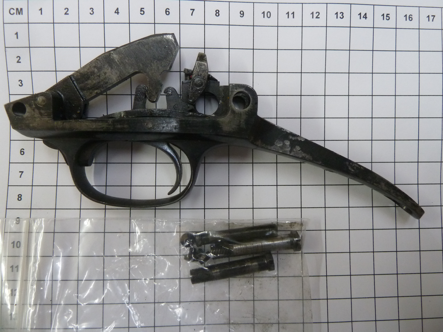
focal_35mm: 25
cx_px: 222
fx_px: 320
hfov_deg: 69.4
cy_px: 166
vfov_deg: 54.9
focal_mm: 4.1
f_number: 3.3
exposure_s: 1/30
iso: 320
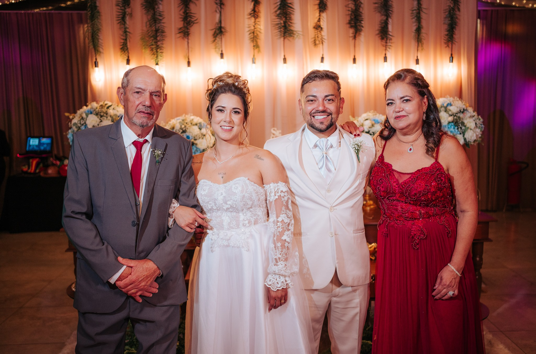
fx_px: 533
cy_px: 183
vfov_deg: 36.7
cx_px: 274
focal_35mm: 36
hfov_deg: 53.4
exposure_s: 1/160
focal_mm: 35
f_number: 2.2
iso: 500
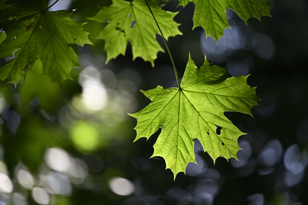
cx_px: 154
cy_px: 102
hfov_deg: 19.5
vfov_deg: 13.0
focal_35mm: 105
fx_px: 898
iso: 100
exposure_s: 1/250
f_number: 3
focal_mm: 105
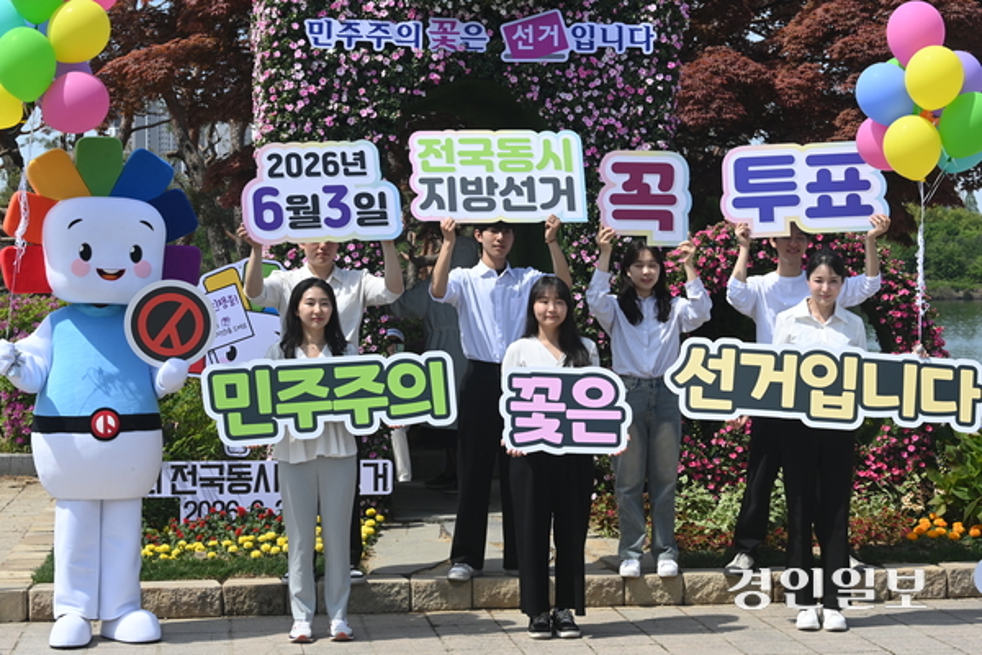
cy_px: 328
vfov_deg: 19.5
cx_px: 491
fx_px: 1909
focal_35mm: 70
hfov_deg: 28.8
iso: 400
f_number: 11
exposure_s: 1/400
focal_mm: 70
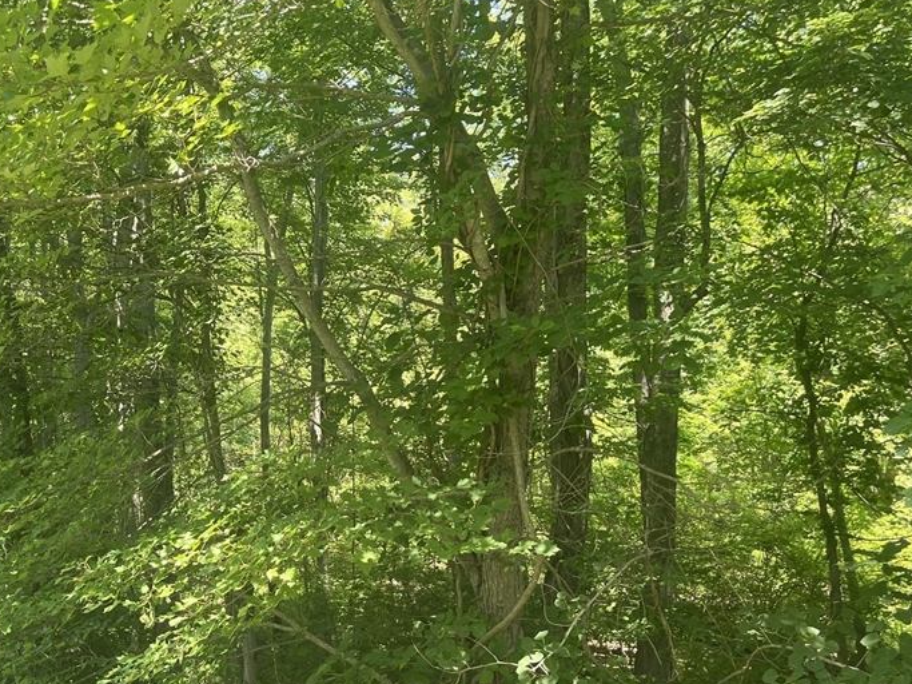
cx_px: 324
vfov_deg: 36.3
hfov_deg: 47.3
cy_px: 477
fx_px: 1027
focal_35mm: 39
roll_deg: +1.4
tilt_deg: -3.1
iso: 64
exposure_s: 1/172
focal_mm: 5.1
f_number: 1.6
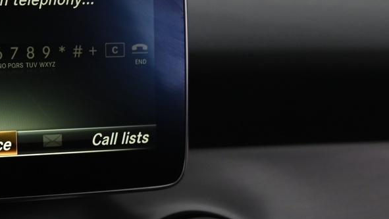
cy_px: 97
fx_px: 949
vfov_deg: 13.2
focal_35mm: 92
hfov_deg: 22.2
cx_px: -13
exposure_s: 1/40
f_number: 4
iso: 1000
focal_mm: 32
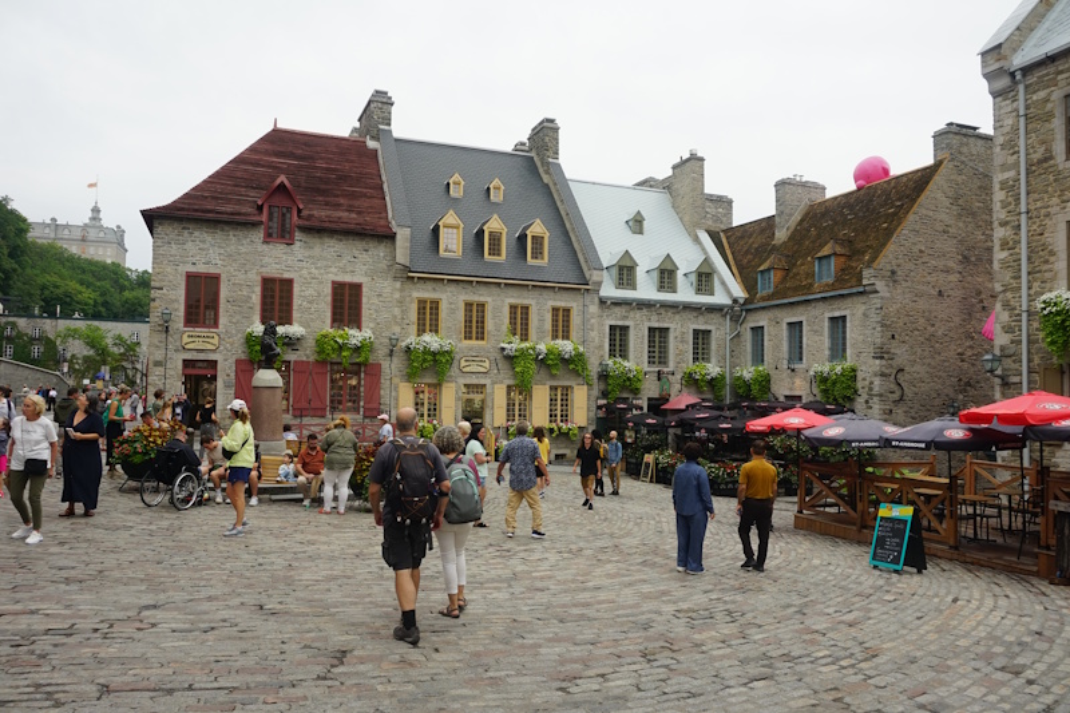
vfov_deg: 51.3
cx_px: 535
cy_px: 356
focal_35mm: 25
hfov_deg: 71.5
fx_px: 743
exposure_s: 1/80
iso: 100
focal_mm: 17
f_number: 7.1
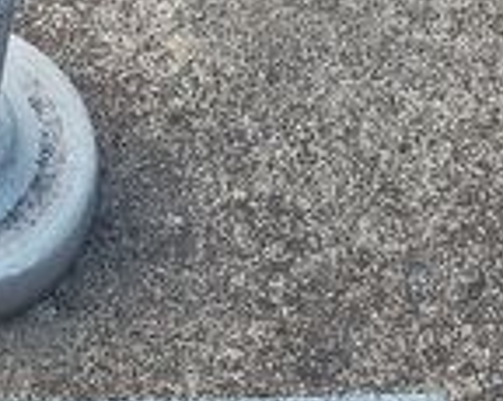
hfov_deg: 14.0
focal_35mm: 125
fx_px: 1860
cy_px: 750
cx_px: -335
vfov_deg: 11.4
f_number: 1.8
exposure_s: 1/120
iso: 117
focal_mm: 5.56
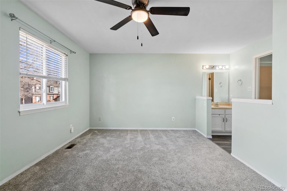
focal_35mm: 16
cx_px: 144
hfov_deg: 96.7
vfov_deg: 73.7
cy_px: 96
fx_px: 128
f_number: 7.1
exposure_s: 1/5
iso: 100
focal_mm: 16
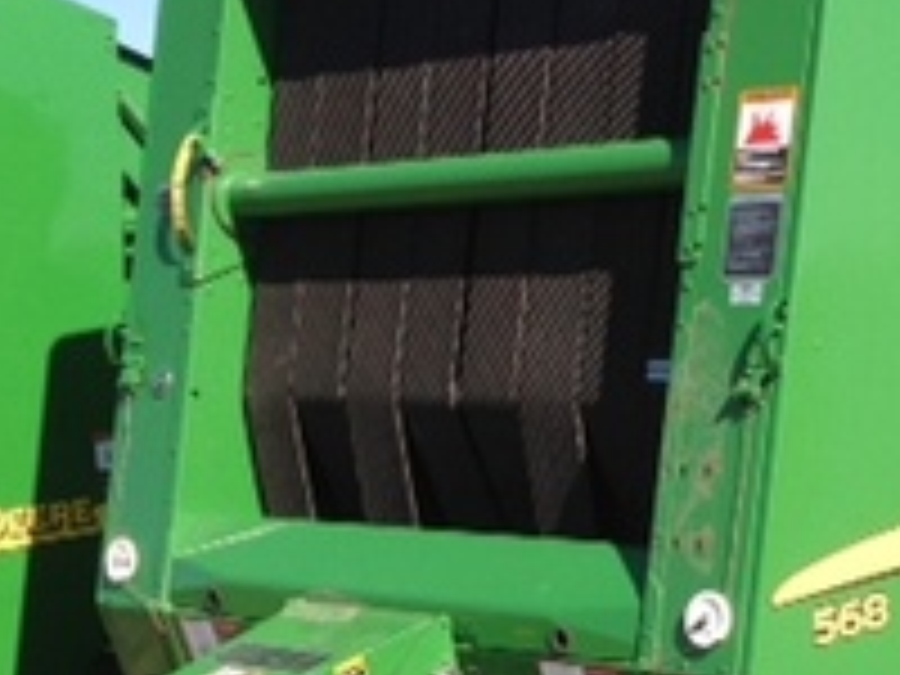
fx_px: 2470
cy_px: 666
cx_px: 666
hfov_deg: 20.5
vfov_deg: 15.3
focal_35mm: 95
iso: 50
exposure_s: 1/1592
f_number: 2.4
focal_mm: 4.28
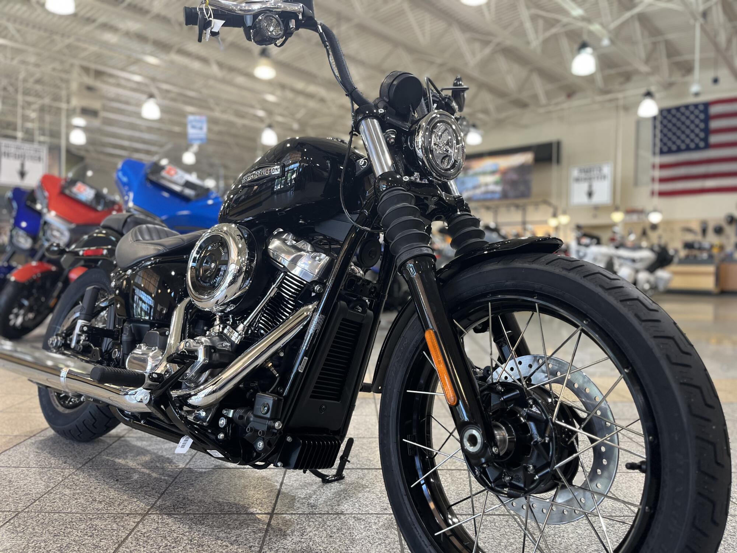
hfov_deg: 67.3
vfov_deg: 53.1
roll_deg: -0.2
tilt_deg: -1.3
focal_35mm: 26
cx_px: 368
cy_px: 276
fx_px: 554
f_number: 1.6
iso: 125
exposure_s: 1/60
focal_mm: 5.1
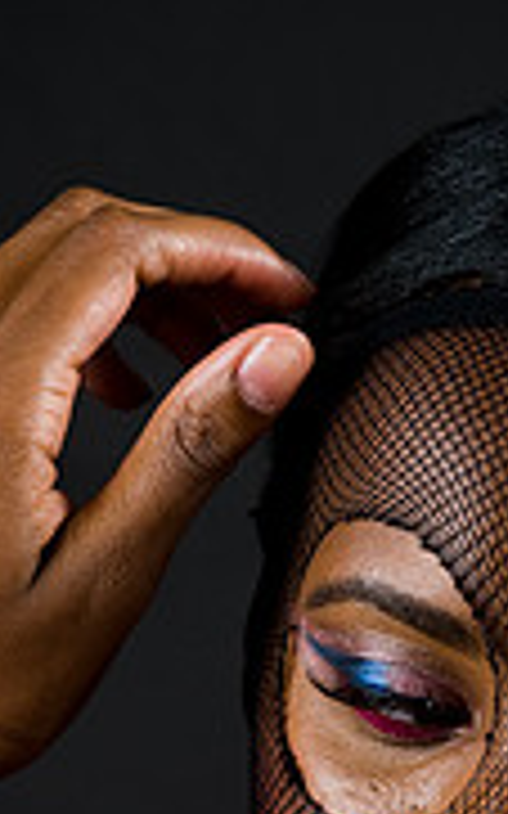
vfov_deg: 4.1
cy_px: 774
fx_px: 11240
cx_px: 344
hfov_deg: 2.6
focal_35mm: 507
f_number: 5.6
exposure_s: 1/125
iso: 200
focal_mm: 200
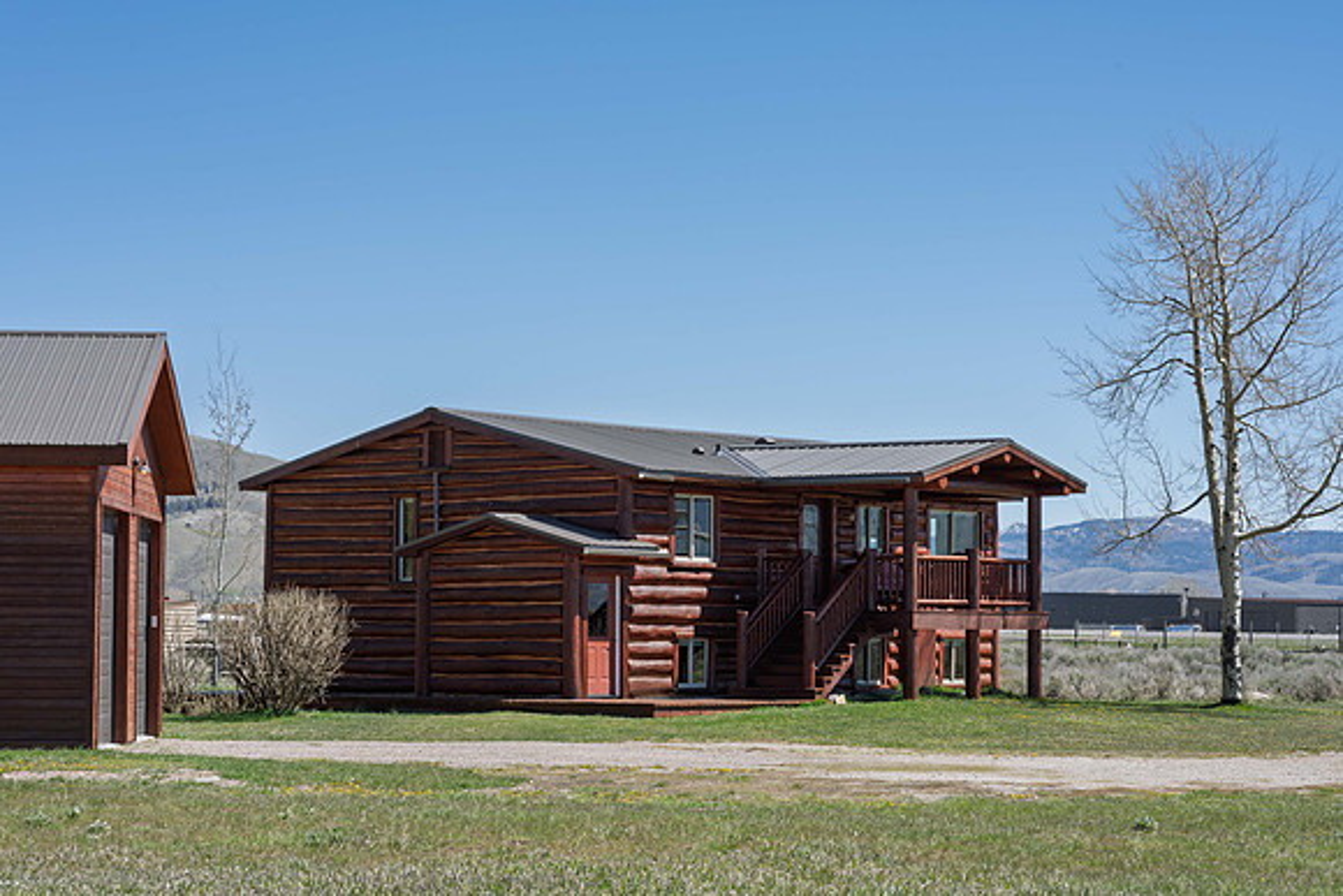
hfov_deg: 23.9
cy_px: 448
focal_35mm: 85
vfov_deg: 16.0
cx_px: 672
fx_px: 3179
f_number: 14
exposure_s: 1/160
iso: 200
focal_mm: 83
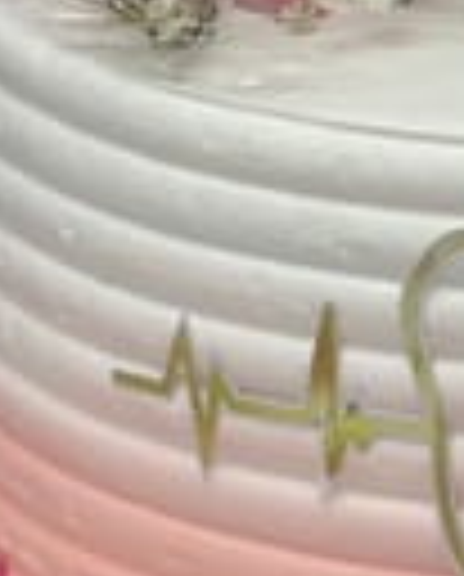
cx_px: 671
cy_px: -70
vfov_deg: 7.7
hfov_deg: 6.2
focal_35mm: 249
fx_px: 4259
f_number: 1.78
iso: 125
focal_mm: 6.86
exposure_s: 1/86
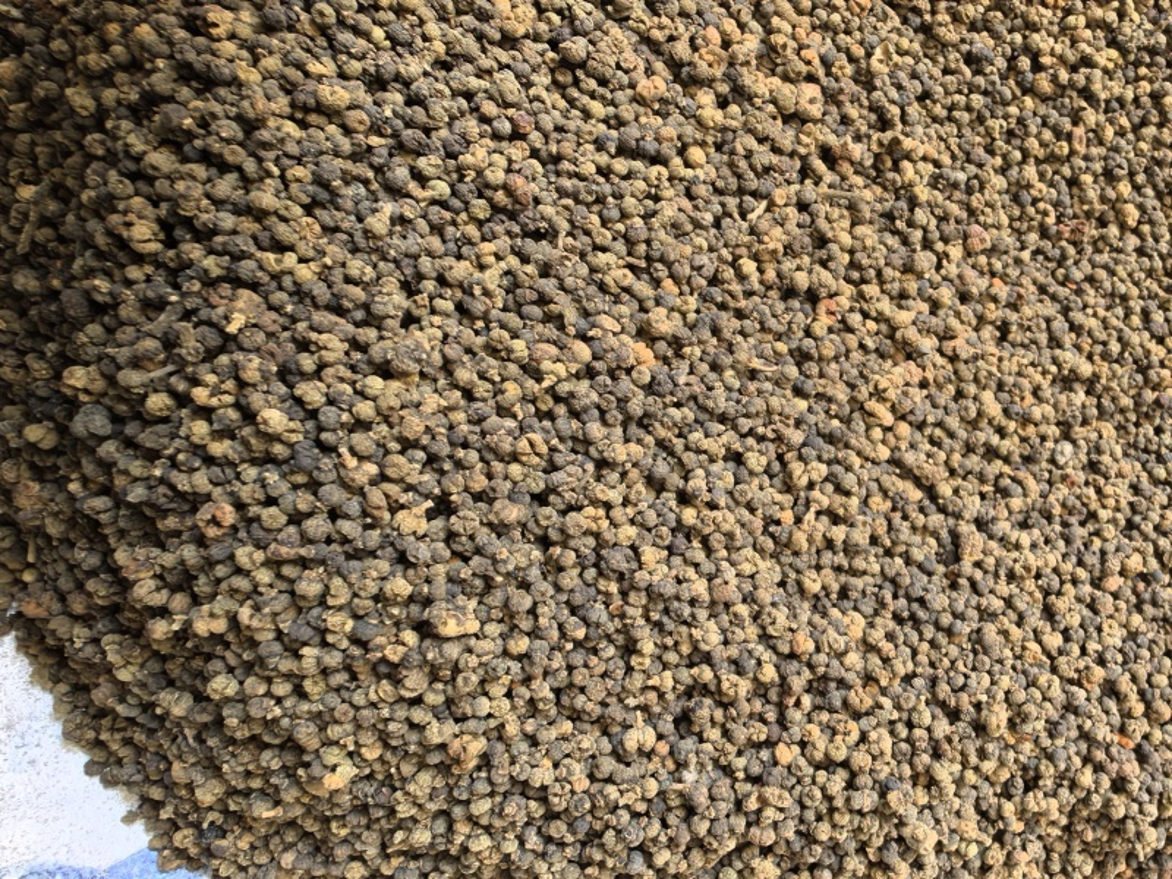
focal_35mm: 27
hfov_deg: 65.3
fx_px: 914
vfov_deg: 51.4
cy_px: 440
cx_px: 586
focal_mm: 1.95
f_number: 2.2
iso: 200
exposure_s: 1/50
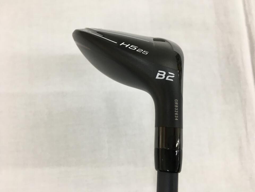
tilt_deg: -80.2
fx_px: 214
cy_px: 96
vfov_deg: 48.2
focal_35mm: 29
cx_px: 128
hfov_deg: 61.7
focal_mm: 4.15
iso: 32
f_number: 2.2
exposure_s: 1/33
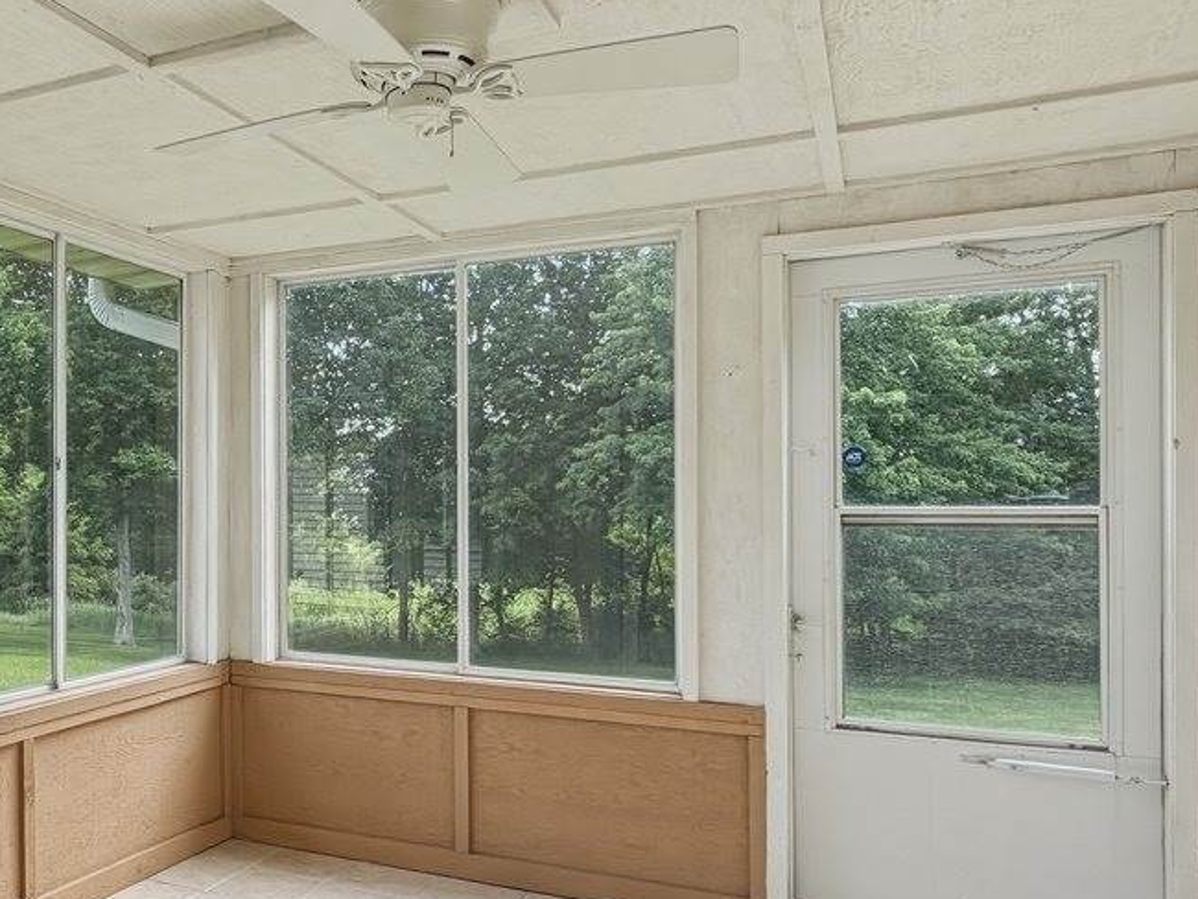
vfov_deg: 45.3
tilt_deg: -0.5
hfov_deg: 54.2
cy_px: 518
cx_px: 232
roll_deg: +1.3
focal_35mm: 31
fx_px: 1073
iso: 40
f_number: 2.2
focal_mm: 2.2
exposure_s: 1/187
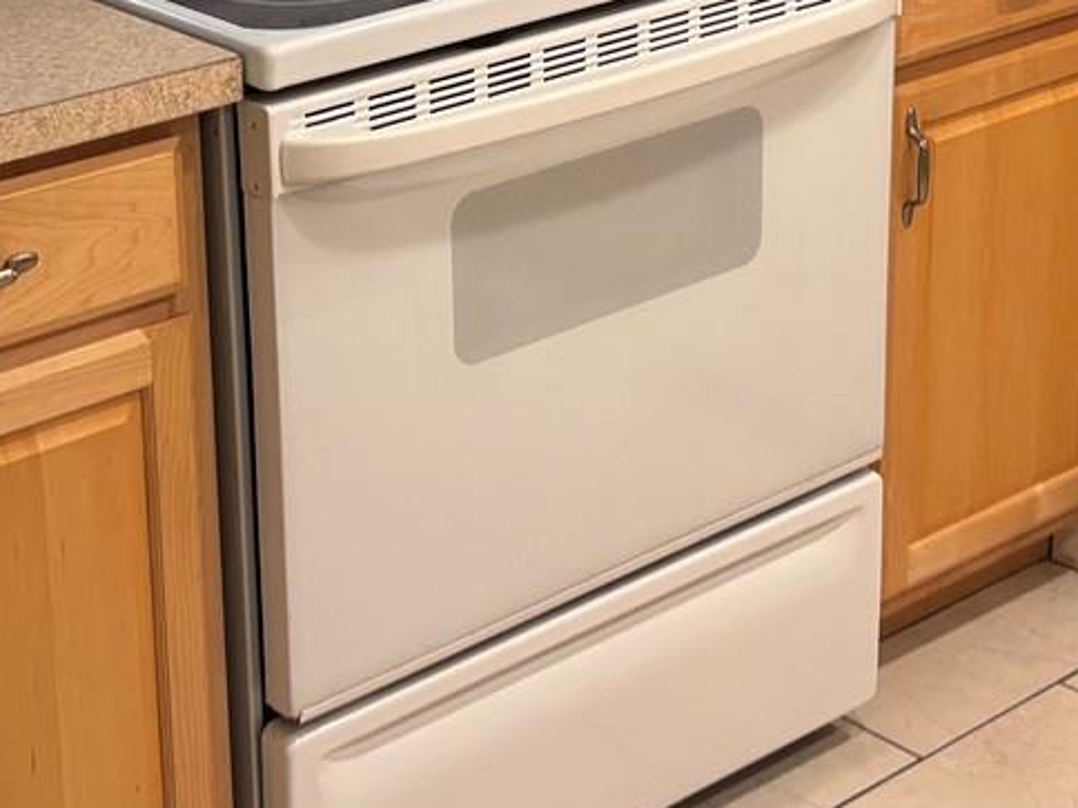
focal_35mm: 86
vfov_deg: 17.0
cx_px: 617
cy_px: 105
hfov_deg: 22.7
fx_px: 2678
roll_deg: -0.1
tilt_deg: -18.3
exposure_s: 1/60
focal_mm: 5.96
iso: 80
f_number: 1.6
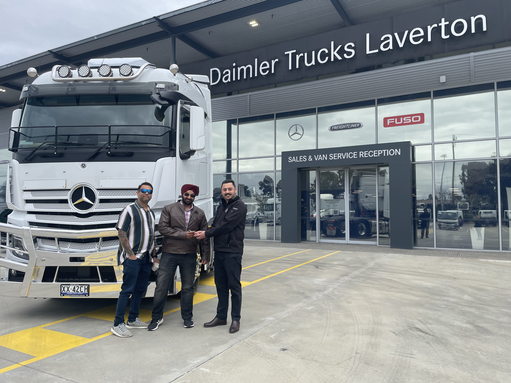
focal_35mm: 26
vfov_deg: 53.1
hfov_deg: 67.3
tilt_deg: +2.9
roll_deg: -0.2
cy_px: 192
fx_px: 384
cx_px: 256
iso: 32
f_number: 1.6
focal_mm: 4.2
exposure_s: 1/1233
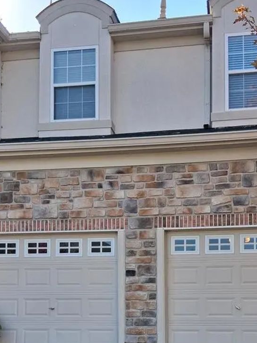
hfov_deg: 29.5
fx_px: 485
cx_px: 162
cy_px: 285
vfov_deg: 37.2
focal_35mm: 49
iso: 25
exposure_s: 1/182
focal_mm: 3.98
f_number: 1.8
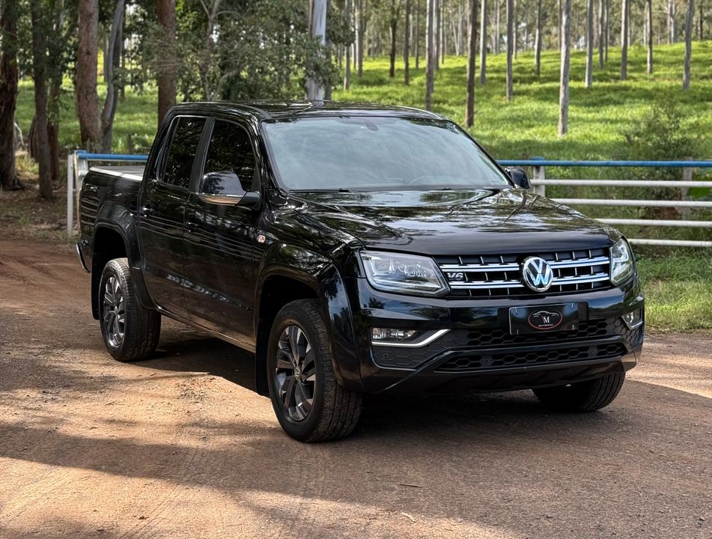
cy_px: 270
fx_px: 991
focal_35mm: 48
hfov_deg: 39.5
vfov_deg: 30.4
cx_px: 356
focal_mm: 6.76
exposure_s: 1/819
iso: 80
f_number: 1.78
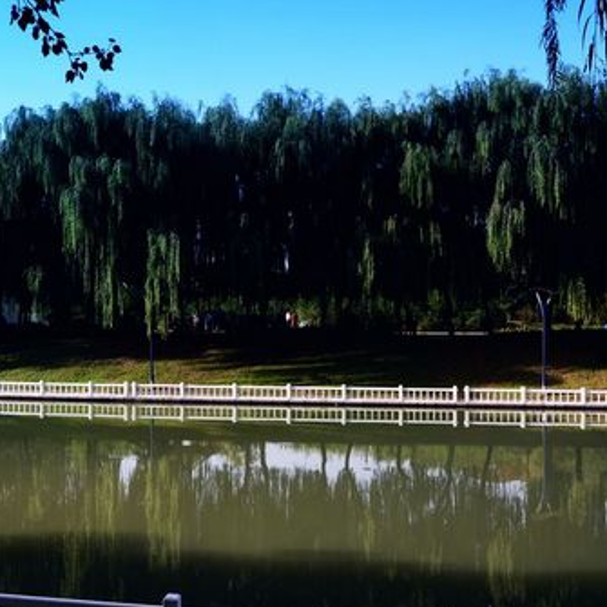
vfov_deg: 40.9
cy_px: 327
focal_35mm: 41
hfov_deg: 40.6
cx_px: 217
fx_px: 813
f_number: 10
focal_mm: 18
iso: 100
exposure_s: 1/100
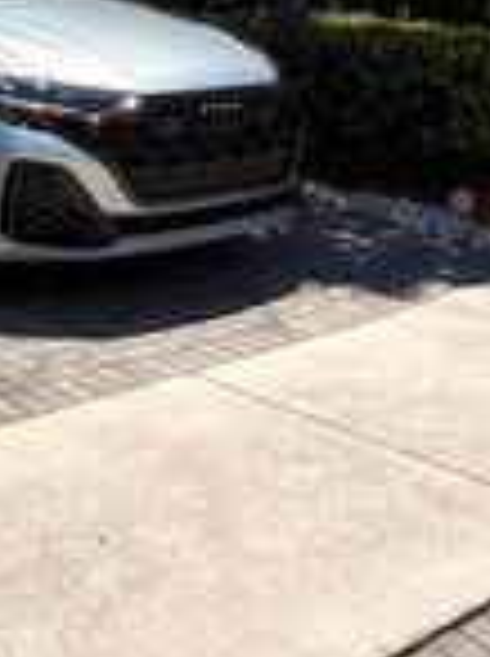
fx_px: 1211
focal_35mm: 64
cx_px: 36
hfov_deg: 22.2
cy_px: -137
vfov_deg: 26.8
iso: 16
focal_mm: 2.22
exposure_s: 1/868
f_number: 2.2
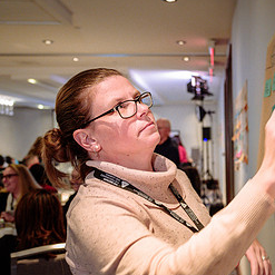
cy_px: 160
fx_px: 440
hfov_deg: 32.2
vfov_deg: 34.6
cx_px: 269
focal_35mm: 49
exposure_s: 1/125
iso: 2000
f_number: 2.8
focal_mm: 24.5
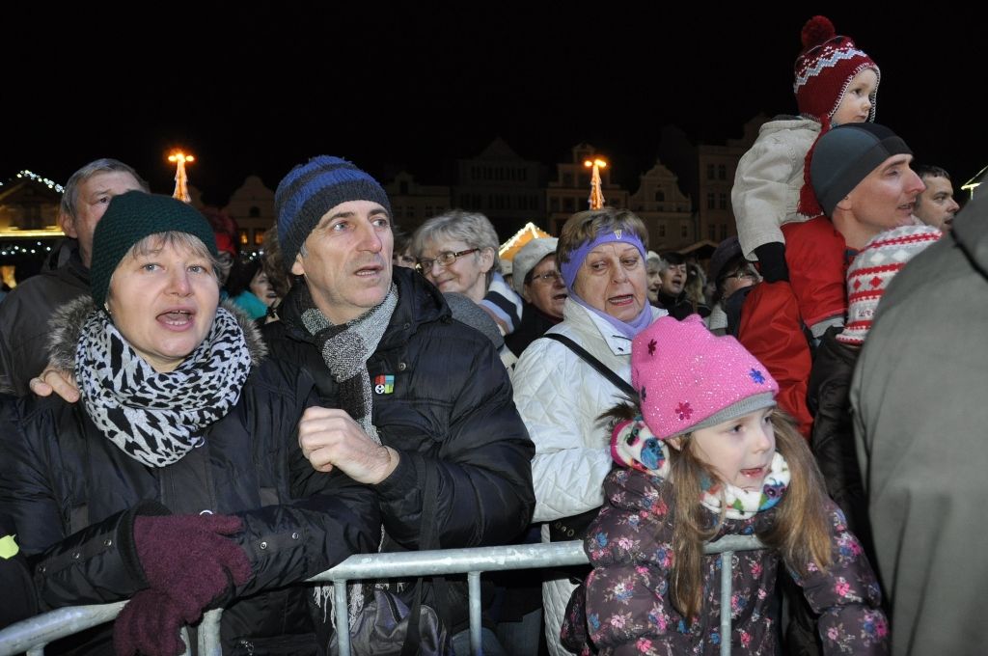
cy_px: 328
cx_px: 494
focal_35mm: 27
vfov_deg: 47.8
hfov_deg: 67.4
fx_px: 740
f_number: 3.5
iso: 800
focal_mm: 18
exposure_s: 1/60
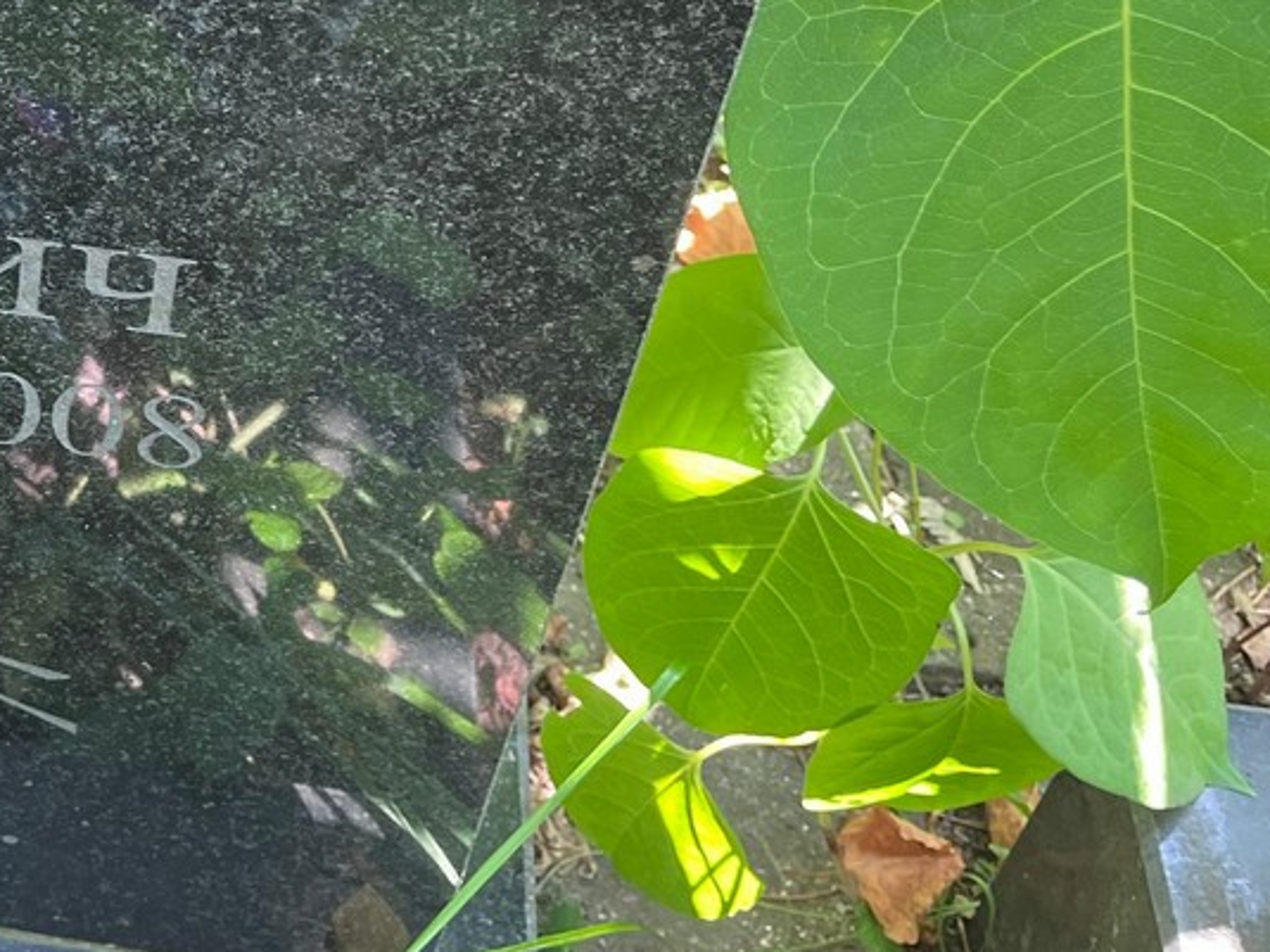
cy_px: -40
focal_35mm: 70
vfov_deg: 20.2
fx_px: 2568
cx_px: -290
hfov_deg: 24.8
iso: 100
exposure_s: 1/121
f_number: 1.6
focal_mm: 5.1
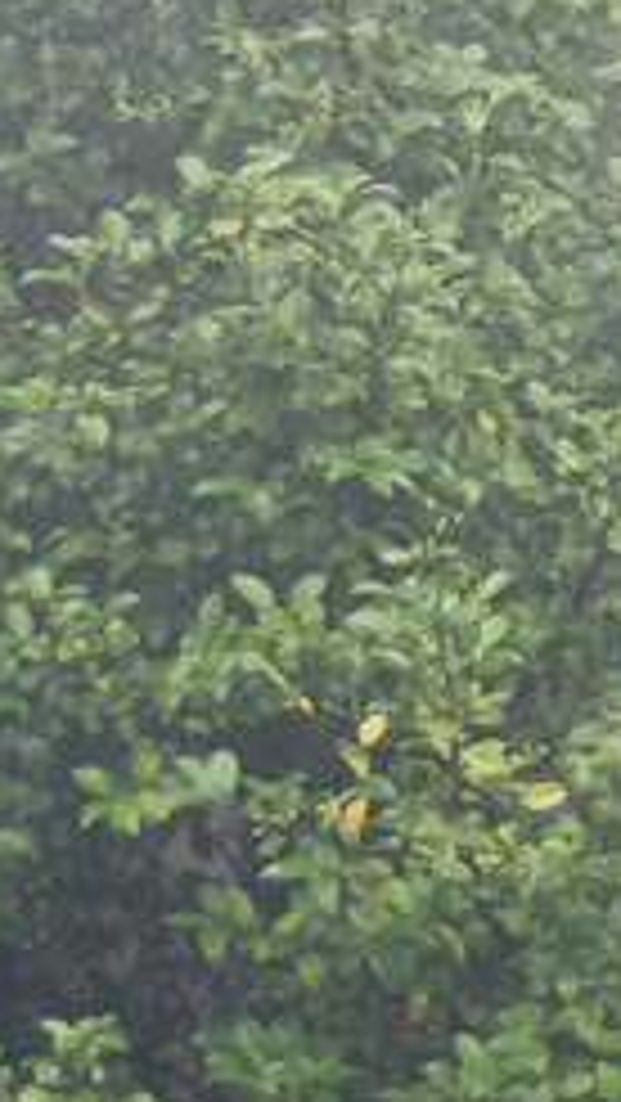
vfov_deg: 13.1
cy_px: 236
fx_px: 4796
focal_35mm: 164
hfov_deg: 7.2
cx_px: 1184
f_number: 2.8
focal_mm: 32
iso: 1250
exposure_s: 1/640
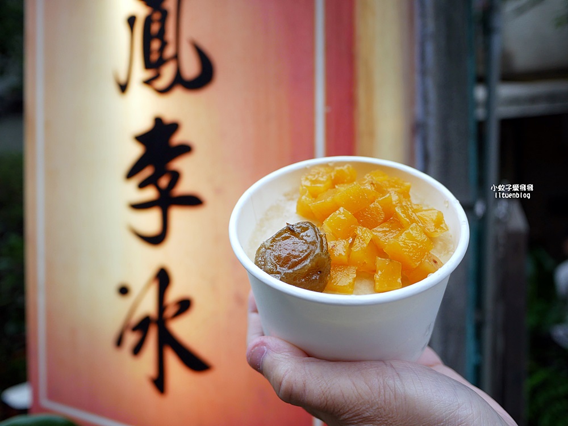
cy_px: 213
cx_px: 284
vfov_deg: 49.8
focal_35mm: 28
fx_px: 460
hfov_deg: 63.4
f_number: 2.5
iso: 200
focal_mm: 14
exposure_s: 1/500
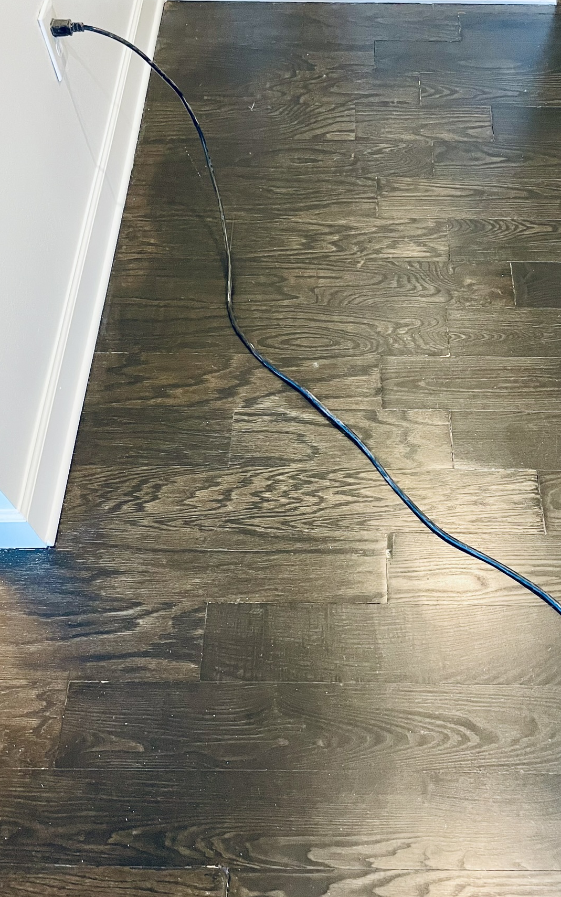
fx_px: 807
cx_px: 347
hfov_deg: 38.1
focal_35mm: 33
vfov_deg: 57.9
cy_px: 379
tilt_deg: -56.9
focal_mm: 4.2
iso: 400
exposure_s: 1/40
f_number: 1.6
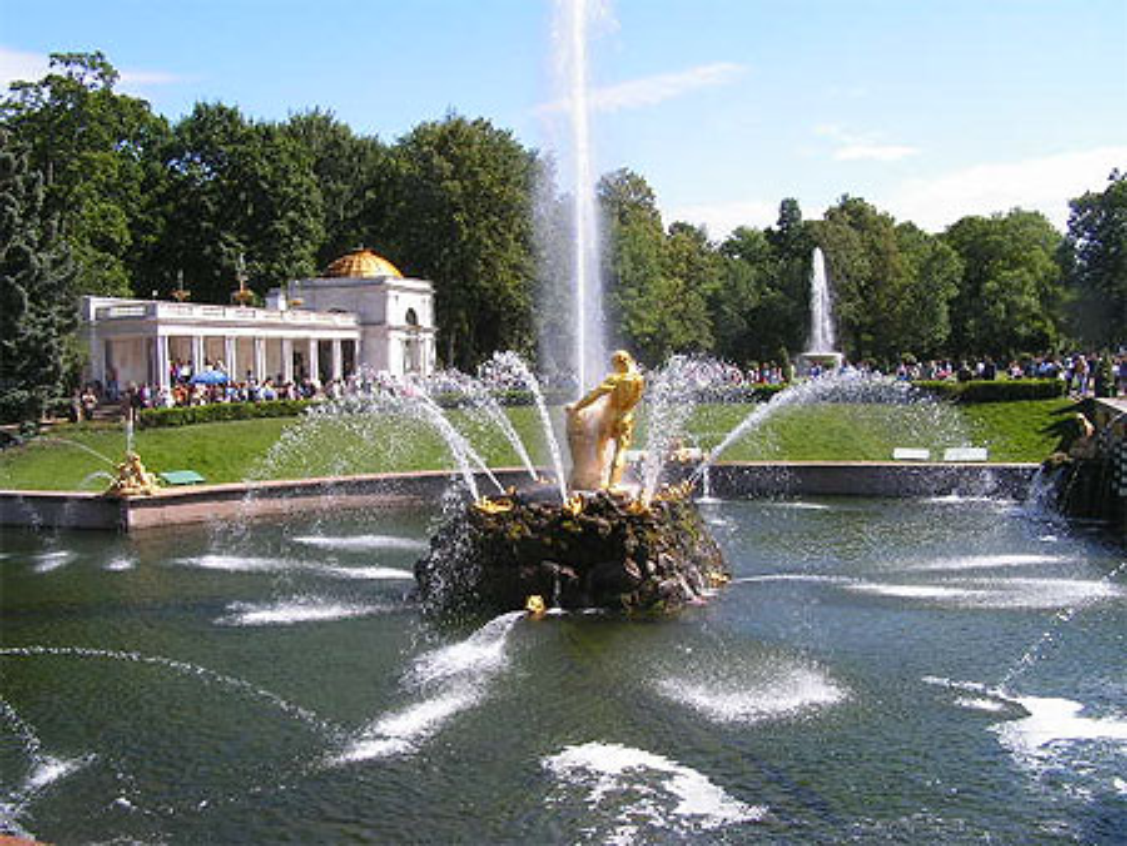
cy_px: 423
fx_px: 1238
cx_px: 564
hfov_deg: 49.0
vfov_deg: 37.8
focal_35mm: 38
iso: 50
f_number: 5.6
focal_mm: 6.3
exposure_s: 1/320
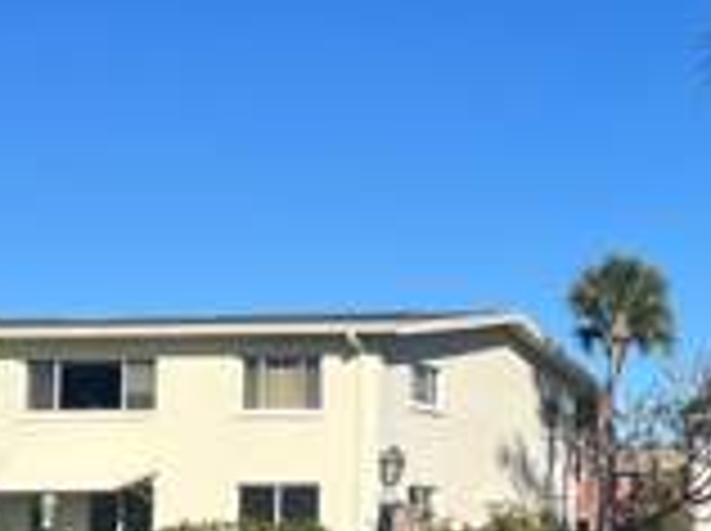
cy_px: 428
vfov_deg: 18.4
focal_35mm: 79
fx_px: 1620
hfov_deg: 22.9
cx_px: 828
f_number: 1.6
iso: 50
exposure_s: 1/4016
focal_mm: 5.1
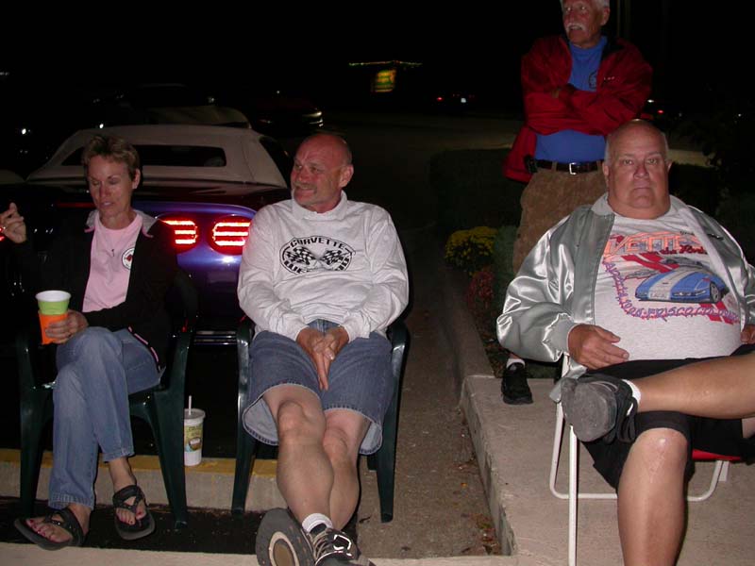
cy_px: 283
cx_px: 378
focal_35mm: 38
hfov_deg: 49.0
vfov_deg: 37.7
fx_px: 829
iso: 200
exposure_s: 1/60
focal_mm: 7.85
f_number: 2.6
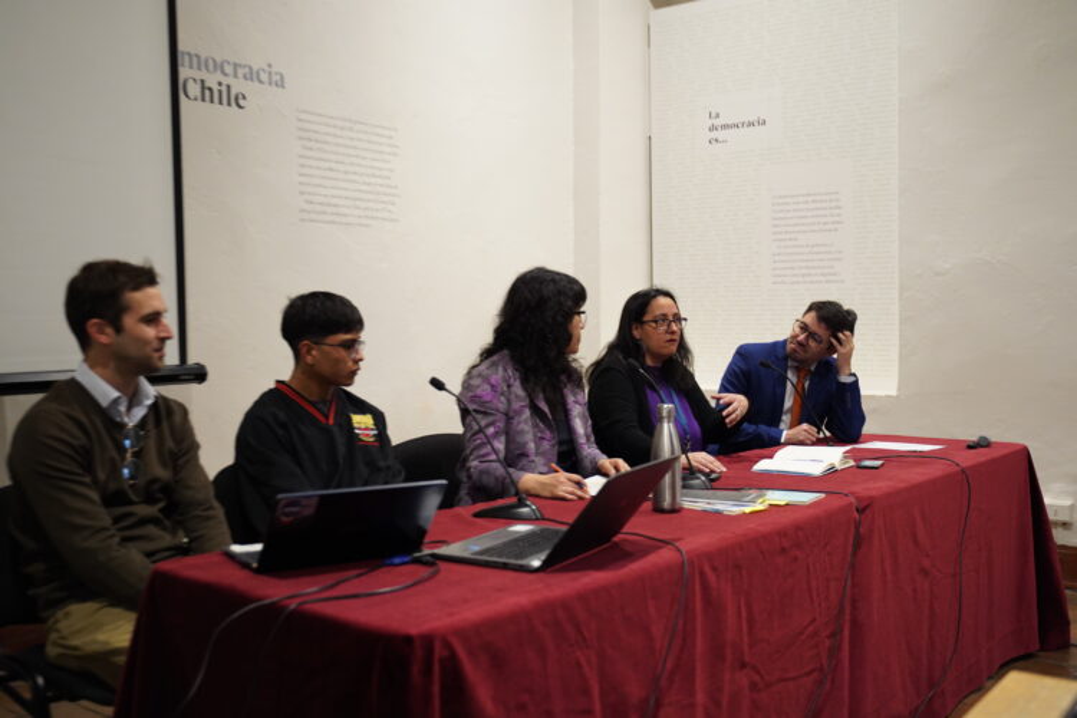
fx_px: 1107
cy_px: 359
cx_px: 538
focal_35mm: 37
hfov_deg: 51.9
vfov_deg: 35.9
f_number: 2.8
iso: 3200
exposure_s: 1/100
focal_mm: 37
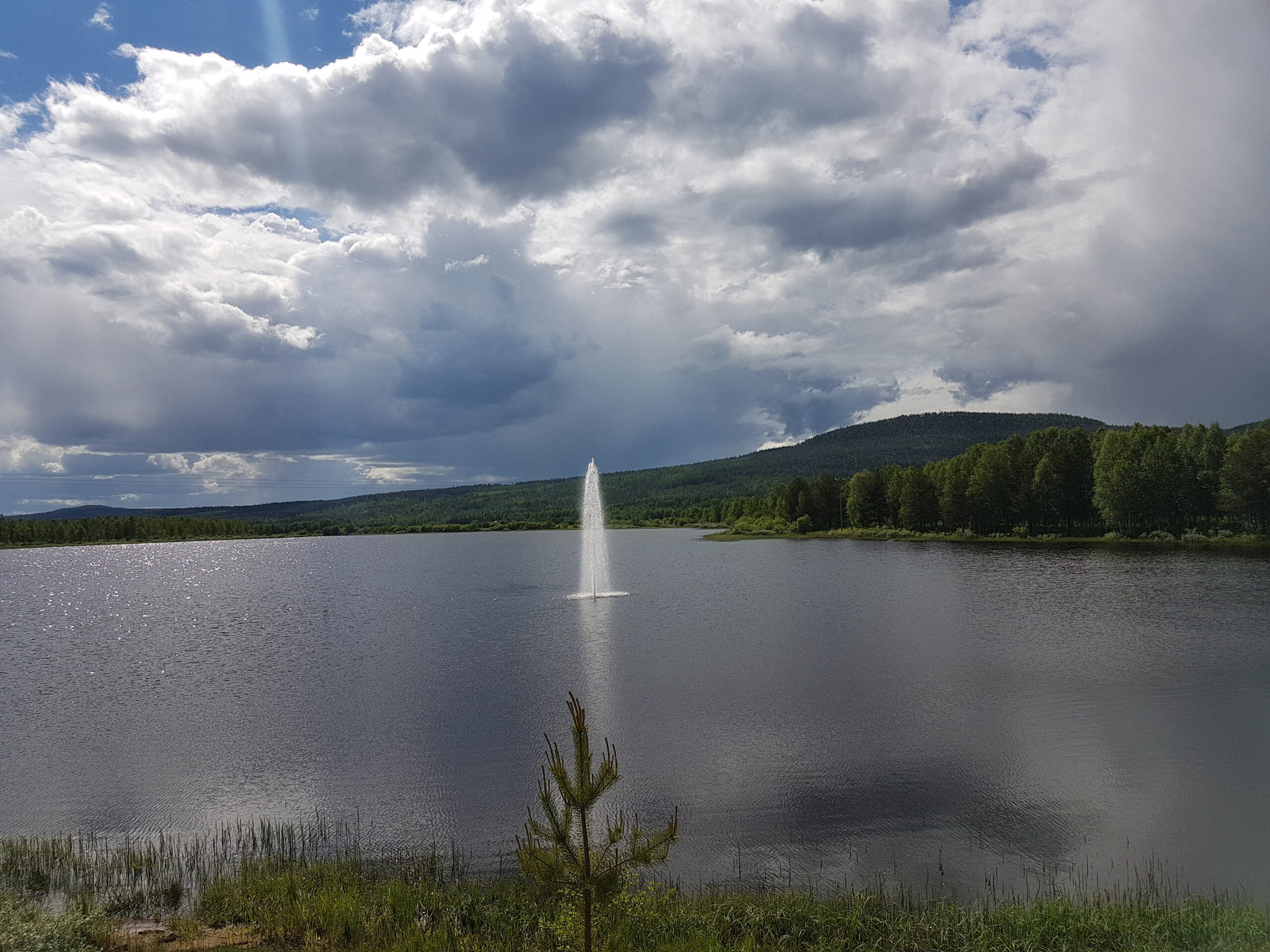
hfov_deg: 67.3
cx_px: 635
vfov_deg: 53.1
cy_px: 476
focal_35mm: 26
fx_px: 954
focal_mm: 4.2
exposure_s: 1/6624
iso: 40
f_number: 1.7
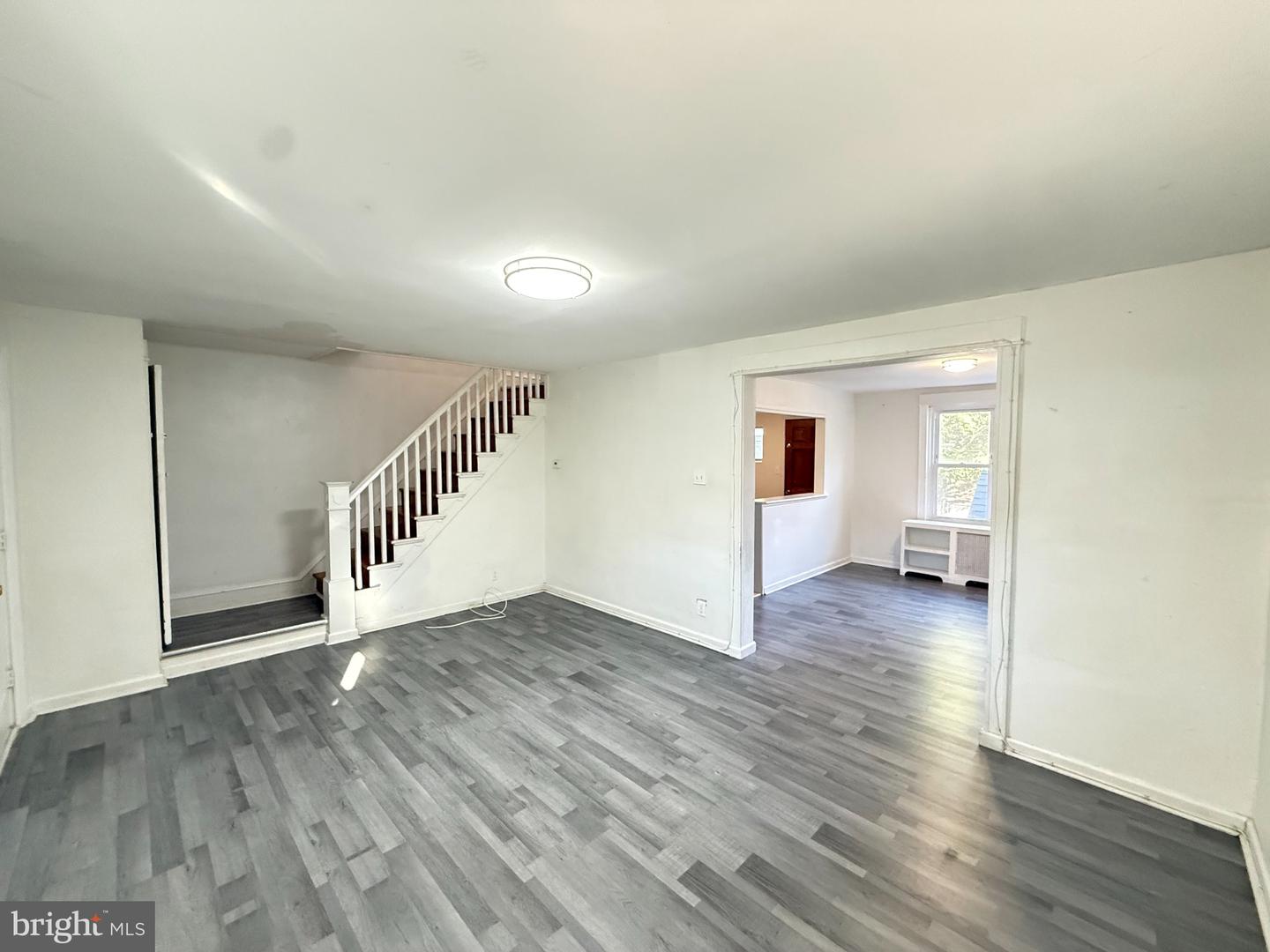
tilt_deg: -1.5
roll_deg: +0.3
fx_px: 514
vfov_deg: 85.7
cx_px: 635
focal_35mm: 14
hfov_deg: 102.1
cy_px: 476
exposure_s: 1/60
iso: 800
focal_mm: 2.22
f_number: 2.2
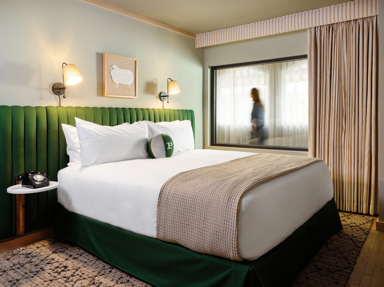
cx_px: 192
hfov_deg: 69.5
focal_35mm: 25
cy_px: 144
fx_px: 277
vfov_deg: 54.8
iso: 500
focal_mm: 32
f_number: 18
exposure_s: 1/2.5
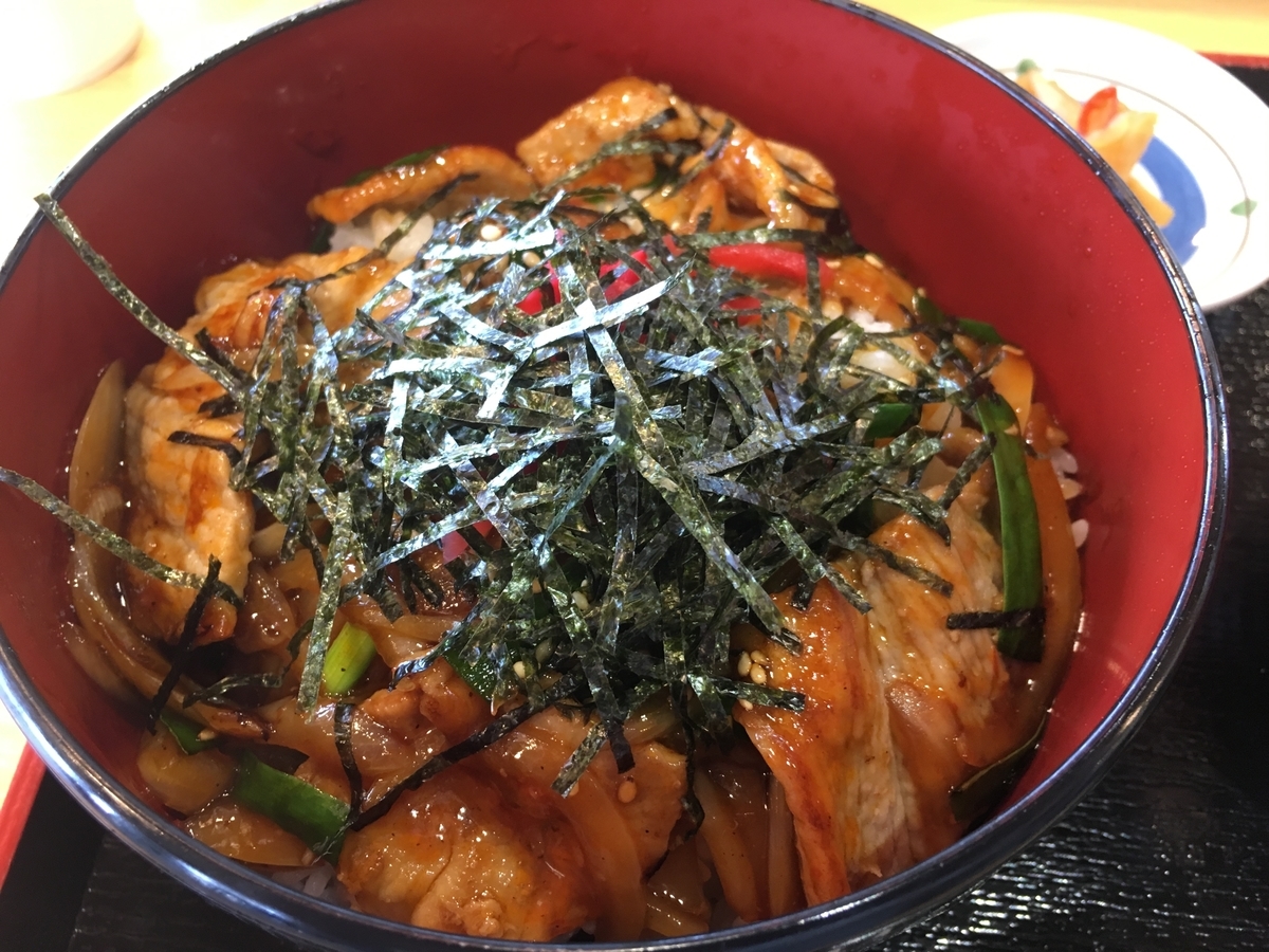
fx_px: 1063
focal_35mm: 29
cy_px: 476
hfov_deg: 61.7
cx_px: 634
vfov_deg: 48.2
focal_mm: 4.15
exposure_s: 1/30
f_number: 2.2
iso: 100
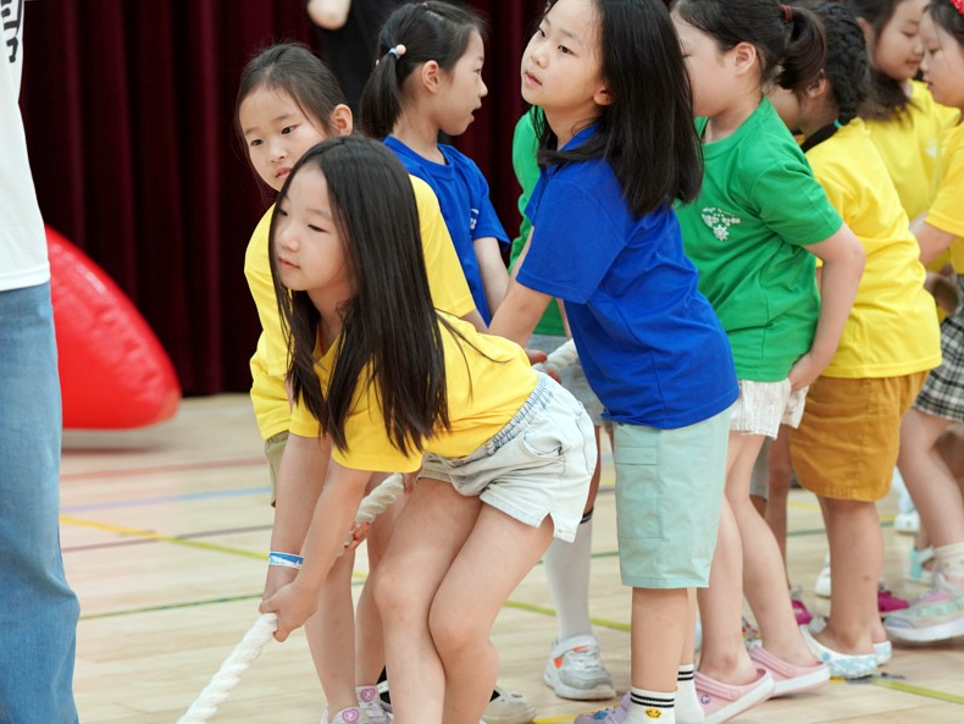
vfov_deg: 14.2
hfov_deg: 18.9
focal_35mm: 104
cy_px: 361
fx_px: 2897
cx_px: 449
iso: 2500
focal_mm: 95
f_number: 4
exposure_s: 1/160
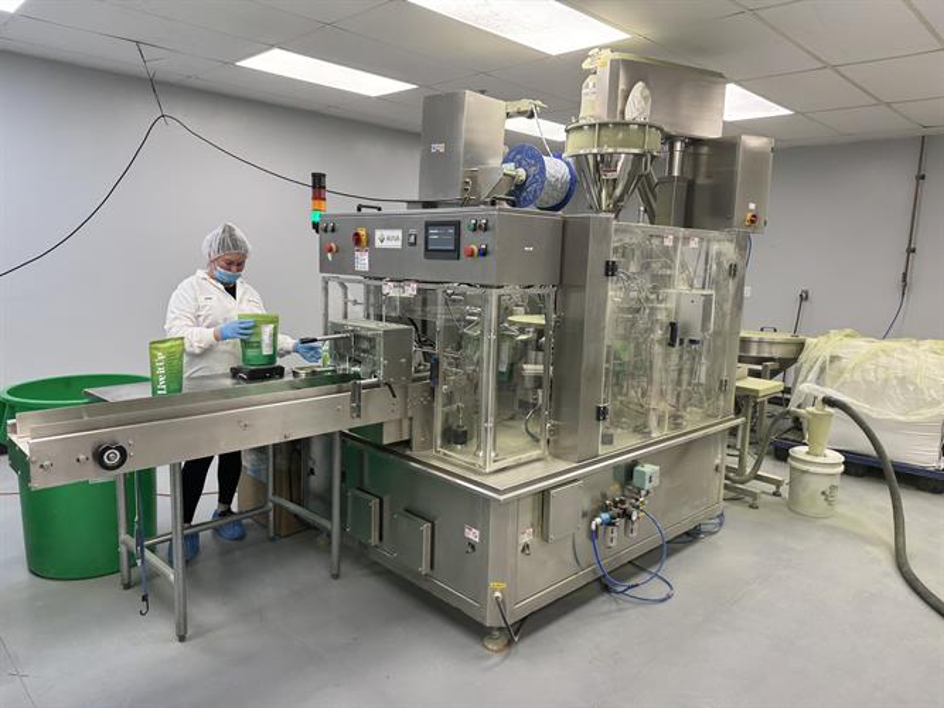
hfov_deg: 71.6
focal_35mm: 24
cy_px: 354
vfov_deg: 56.8
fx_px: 654
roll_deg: -1.2
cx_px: 472
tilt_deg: -9.5
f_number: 1.78
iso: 125
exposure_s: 1/120
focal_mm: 6.76
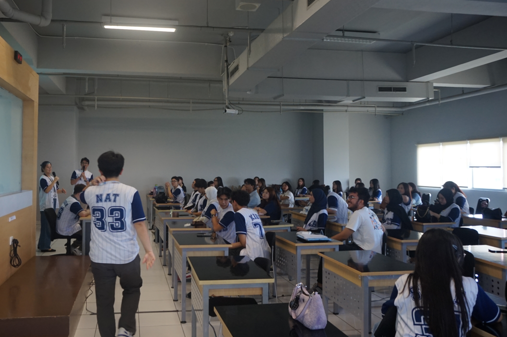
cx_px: 204
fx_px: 436
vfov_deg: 42.2
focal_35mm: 31
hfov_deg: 59.8
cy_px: 152
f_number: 4
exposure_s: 1/60
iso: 640
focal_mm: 16
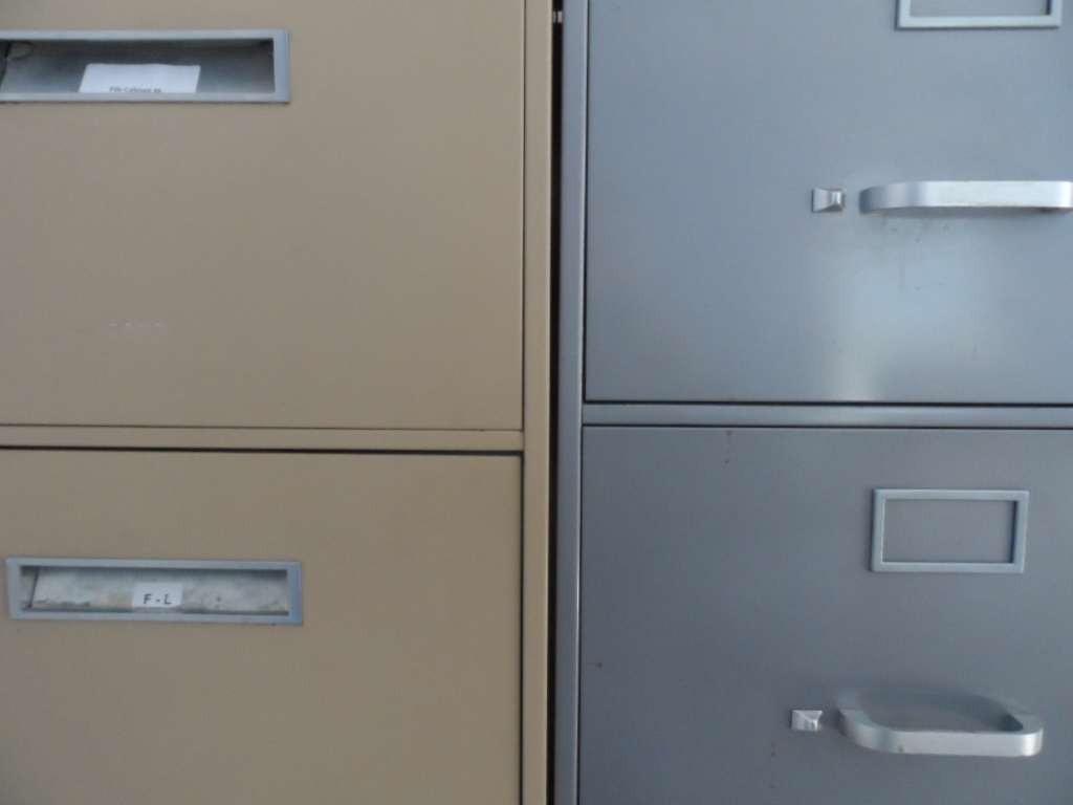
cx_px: 536
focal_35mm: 24
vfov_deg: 56.8
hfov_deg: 71.6
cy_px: 402
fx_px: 744
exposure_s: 1/30
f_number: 3.2
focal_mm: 4
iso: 400
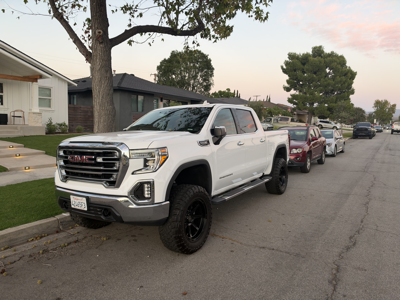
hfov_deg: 71.6
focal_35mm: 24
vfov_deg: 56.8
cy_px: 150
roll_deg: -1.9
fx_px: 277
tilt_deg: -5.7
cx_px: 200
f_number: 1.8
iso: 125
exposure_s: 1/121
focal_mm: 6.93
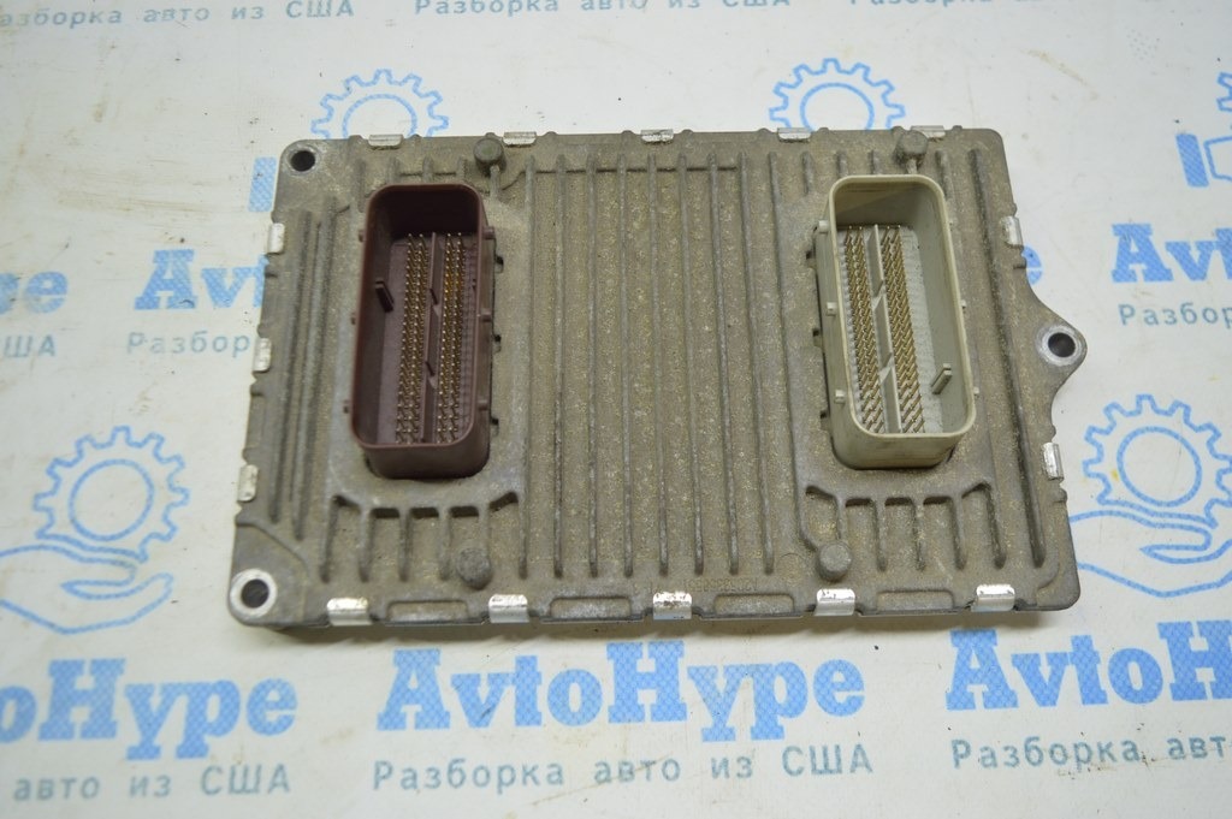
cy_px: 410
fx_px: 1026
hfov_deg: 62.0
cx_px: 616
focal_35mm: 30
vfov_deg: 43.5
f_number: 3.8
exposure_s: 1/40
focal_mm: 20
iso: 400
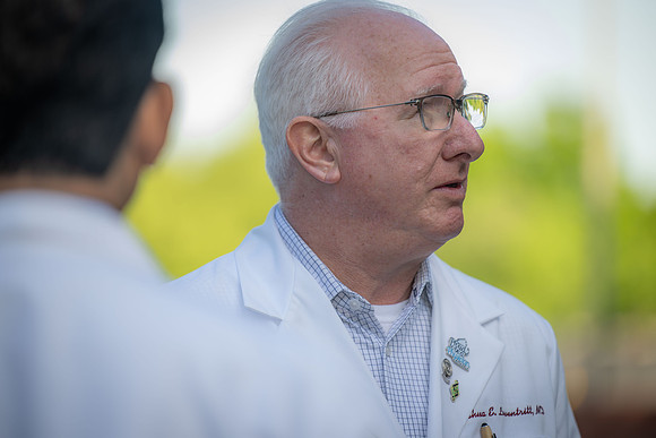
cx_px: 328
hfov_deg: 10.3
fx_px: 3645
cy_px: 219
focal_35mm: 200
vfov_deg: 6.9
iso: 64
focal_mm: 200
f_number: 3.2
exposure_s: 1/160
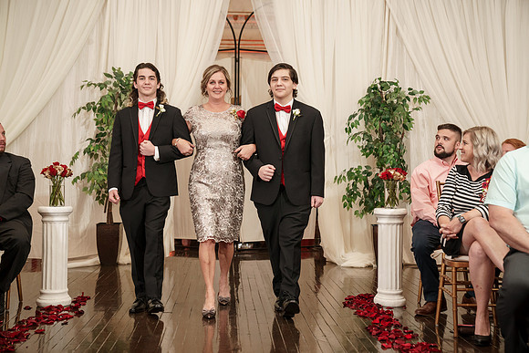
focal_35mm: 56
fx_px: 823
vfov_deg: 24.2
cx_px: 264
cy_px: 176
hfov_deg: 35.6
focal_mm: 56
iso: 2000
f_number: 4
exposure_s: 1/160
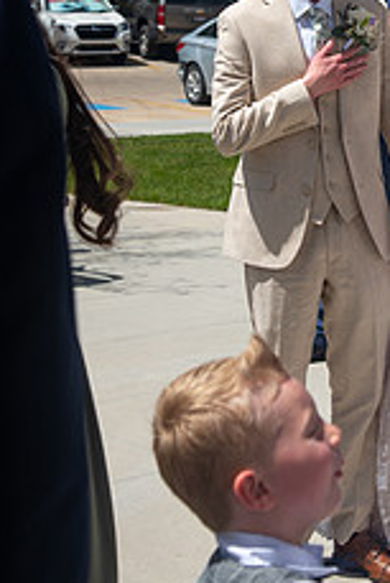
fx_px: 1752
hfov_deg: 12.6
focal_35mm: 108
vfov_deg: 18.6
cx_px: 367
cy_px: 71
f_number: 6.3
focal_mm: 55
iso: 100
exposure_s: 1/400
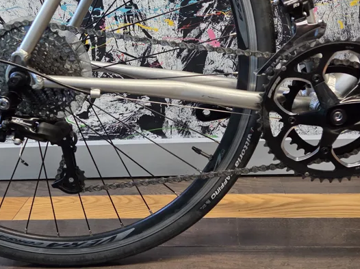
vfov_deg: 40.5
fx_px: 364
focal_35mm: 35
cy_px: 108
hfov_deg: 52.6
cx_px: 176
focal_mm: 5.4
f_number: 1.8
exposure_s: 1/120
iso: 500
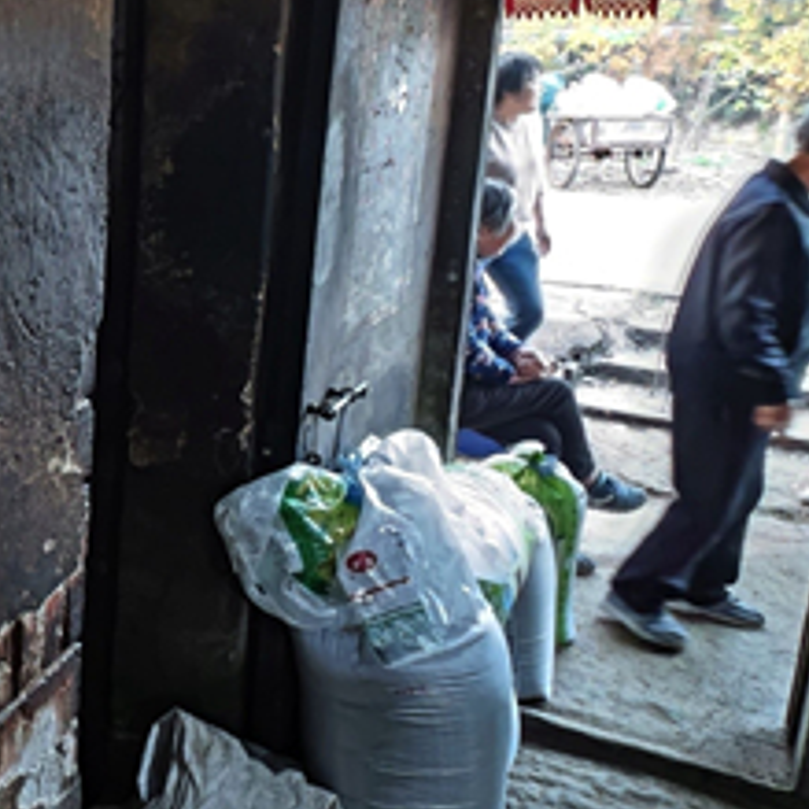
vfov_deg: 39.9
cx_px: -103
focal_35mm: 42
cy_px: 327
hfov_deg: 34.1
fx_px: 1111
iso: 4744
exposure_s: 1/25
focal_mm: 2.39
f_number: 2.2
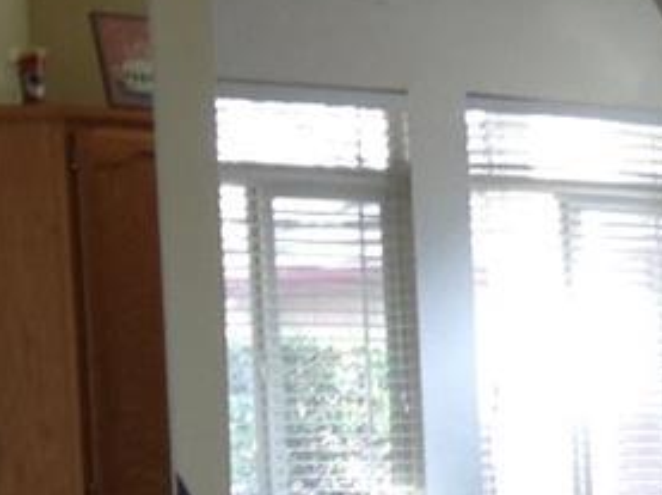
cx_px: 1360
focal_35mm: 179
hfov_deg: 10.2
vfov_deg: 8.1
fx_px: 3419
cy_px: 698
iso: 50
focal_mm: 4.12
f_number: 2.4
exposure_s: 1/40
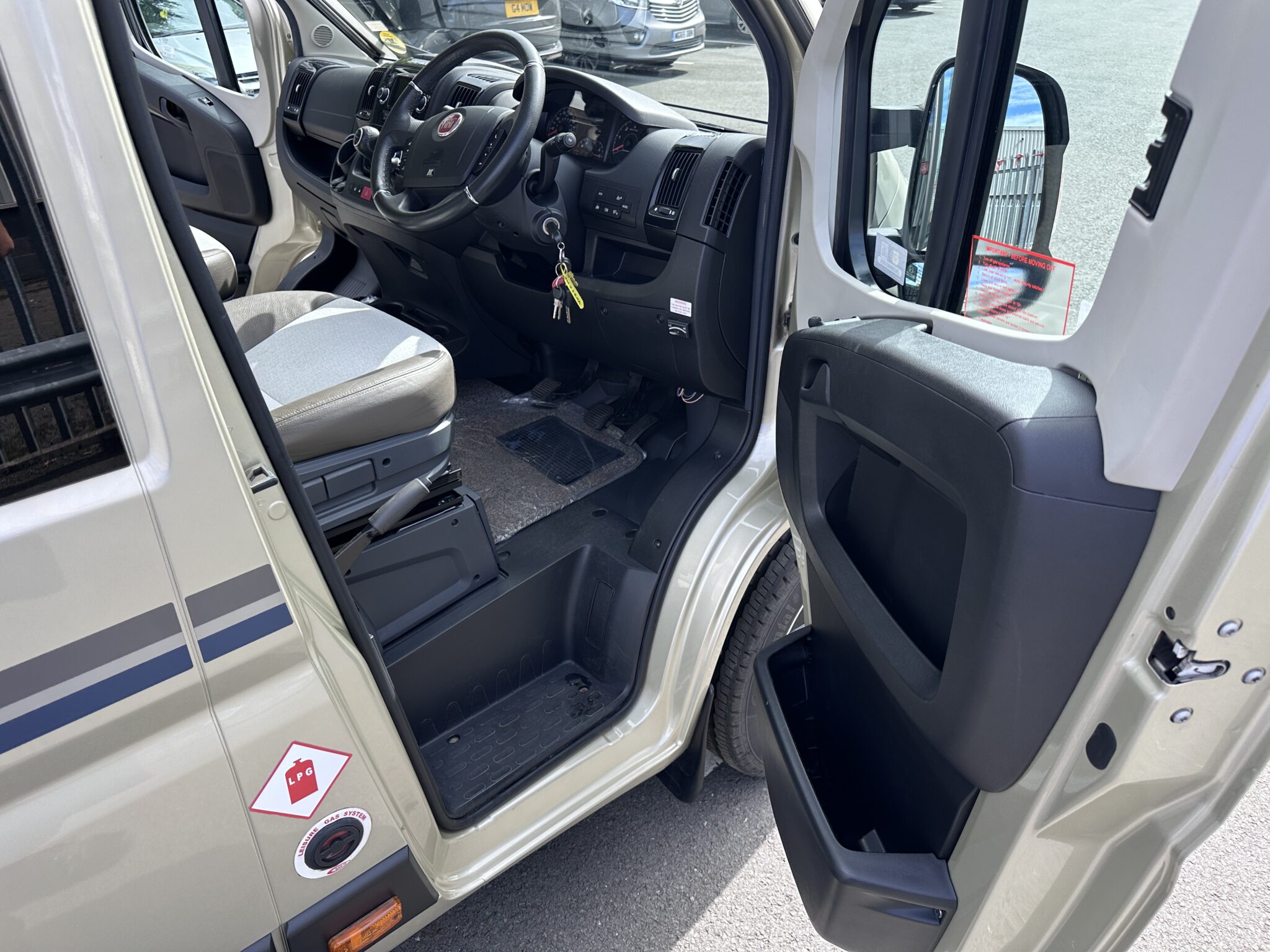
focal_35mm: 24
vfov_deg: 56.8
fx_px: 881
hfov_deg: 71.6
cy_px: 476
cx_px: 635
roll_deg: +0.1
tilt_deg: -30.7
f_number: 1.78
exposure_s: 1/672
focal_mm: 6.86
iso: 80
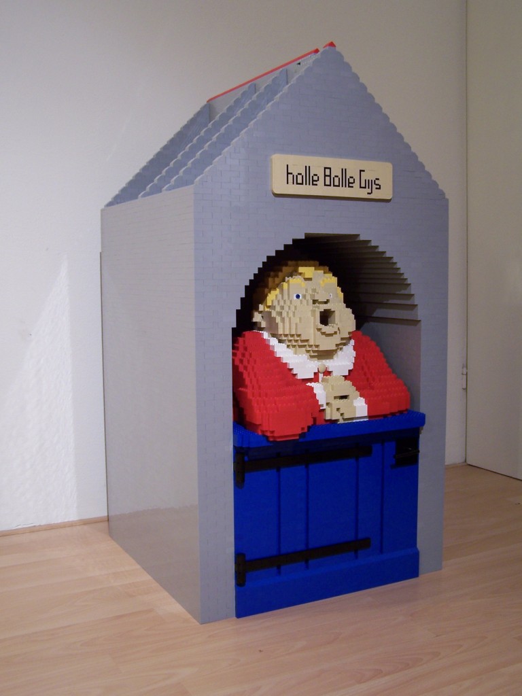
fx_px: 764
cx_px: 261
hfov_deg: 37.7
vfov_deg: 49.0
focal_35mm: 38
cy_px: 348
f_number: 2.8
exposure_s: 1/2
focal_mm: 6.3
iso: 80
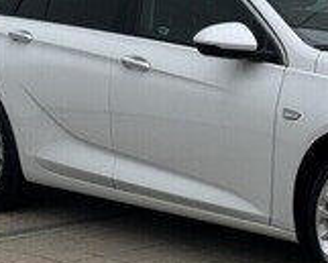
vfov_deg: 9.7
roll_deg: +1.1
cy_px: 109
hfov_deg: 11.9
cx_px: 322
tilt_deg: -6.2
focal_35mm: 160
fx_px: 1554
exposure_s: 1/854
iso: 64
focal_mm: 6.76
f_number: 1.78
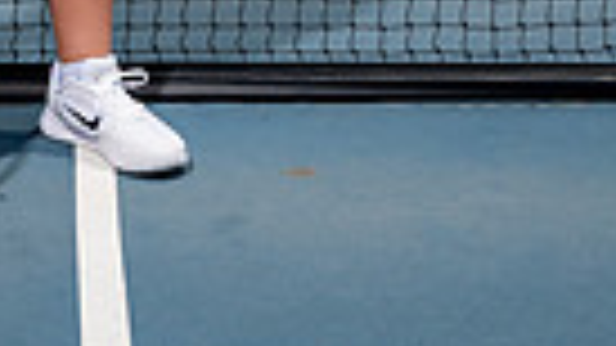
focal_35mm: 120
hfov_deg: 17.7
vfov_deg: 9.0
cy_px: -521
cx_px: 90
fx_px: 1960
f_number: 4
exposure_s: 1/1250
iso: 100
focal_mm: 35
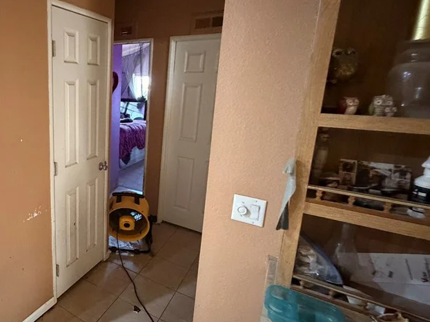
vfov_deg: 58.7
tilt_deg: -11.1
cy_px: 143
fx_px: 286
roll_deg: -0.3
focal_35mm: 23
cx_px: 95
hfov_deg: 67.9
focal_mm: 2.22
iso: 1250
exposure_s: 1/40
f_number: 2.2
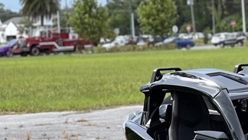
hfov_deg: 9.7
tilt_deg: -3.0
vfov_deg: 5.5
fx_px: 1441
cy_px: 129
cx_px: 319
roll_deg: +2.3
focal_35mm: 219
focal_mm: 9
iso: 25
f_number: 2.8
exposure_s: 1/179
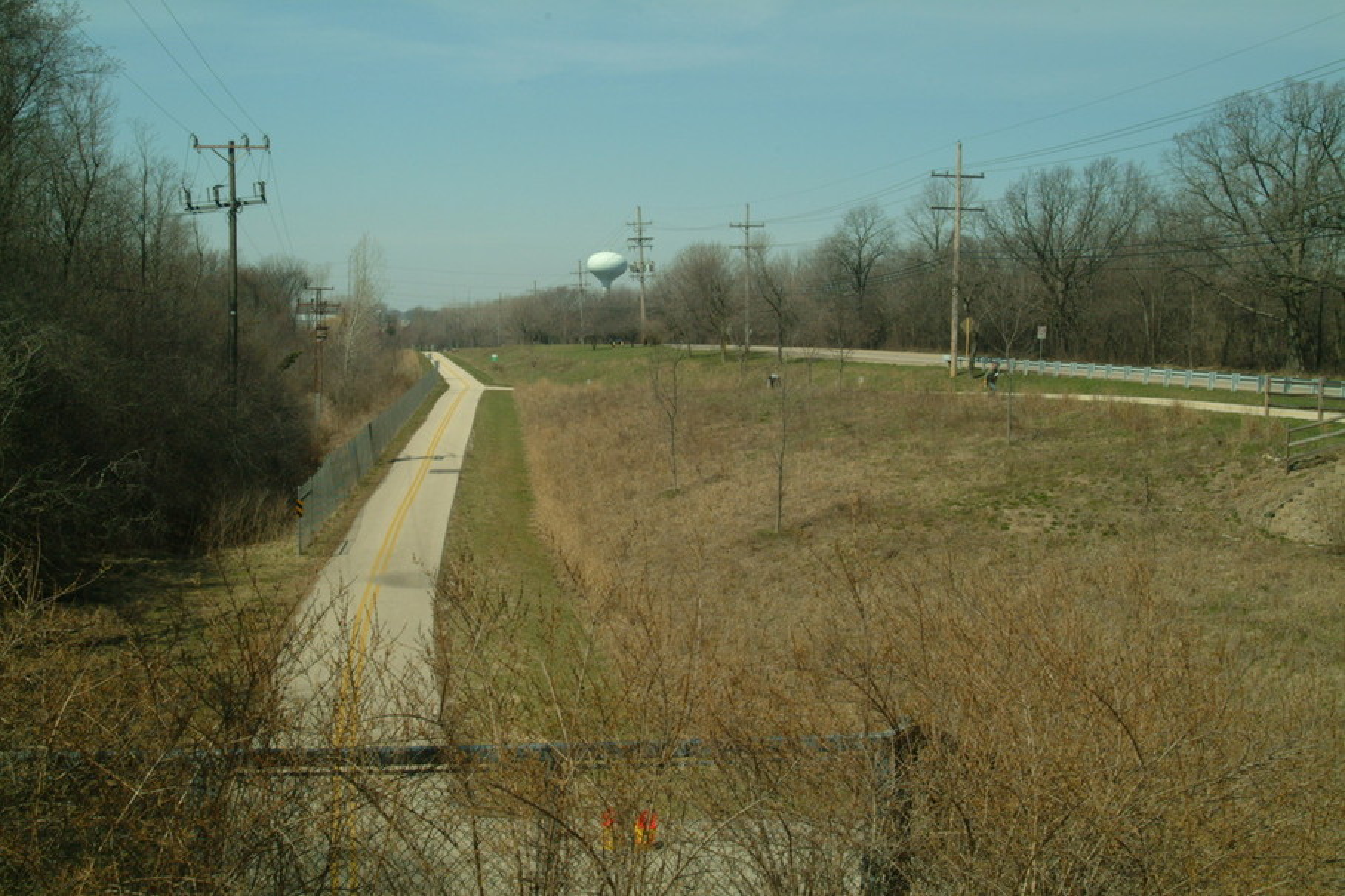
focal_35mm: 42
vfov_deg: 31.9
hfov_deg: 46.4
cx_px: 672
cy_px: 448
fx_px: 1569
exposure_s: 1/350
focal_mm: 28
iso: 400
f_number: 9.5
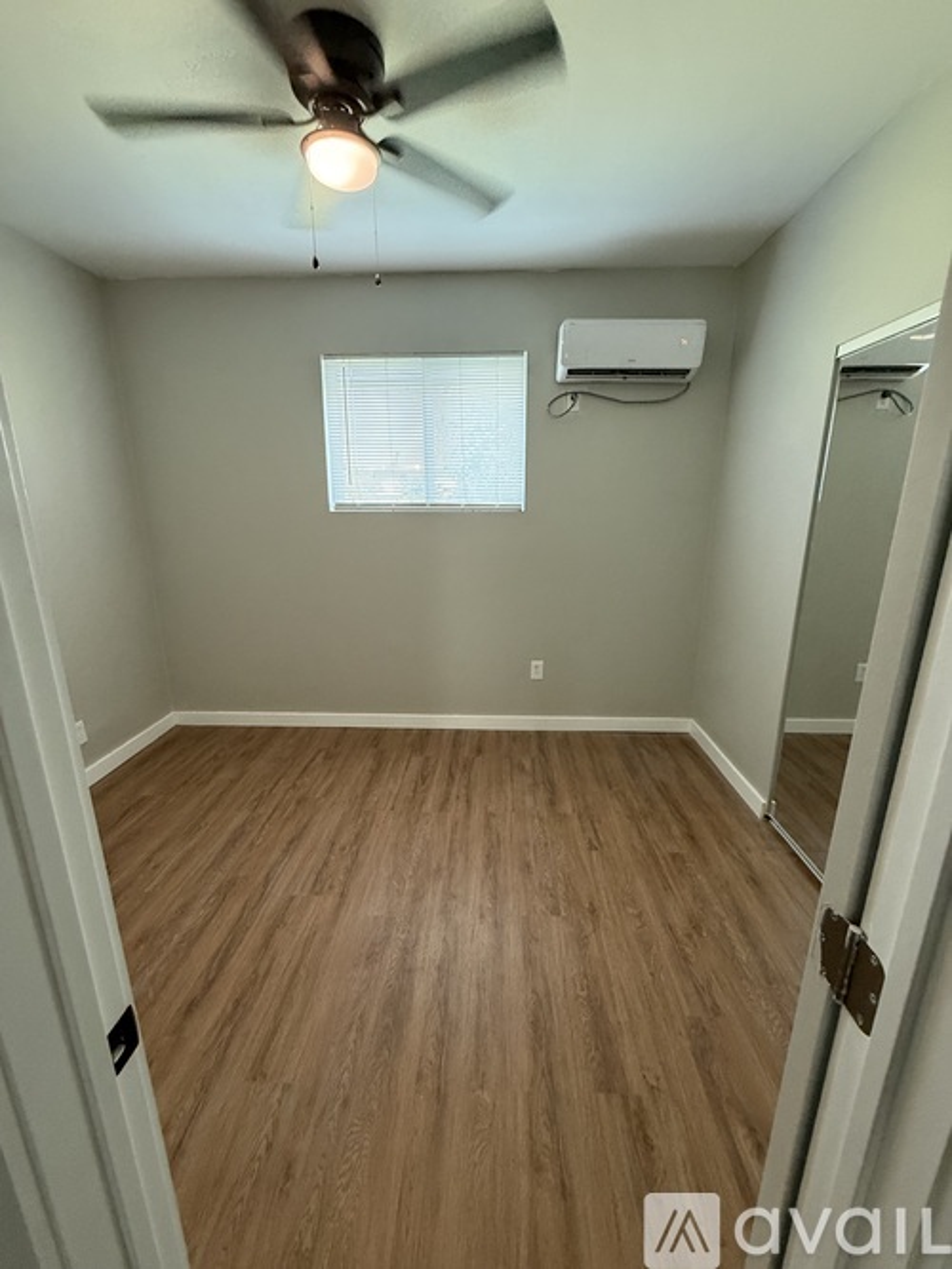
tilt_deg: -13.4
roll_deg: +1.4
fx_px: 514
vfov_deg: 102.1
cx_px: 476
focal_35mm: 14
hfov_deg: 85.7
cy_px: 634
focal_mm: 2.22
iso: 500
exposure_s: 1/60
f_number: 2.2
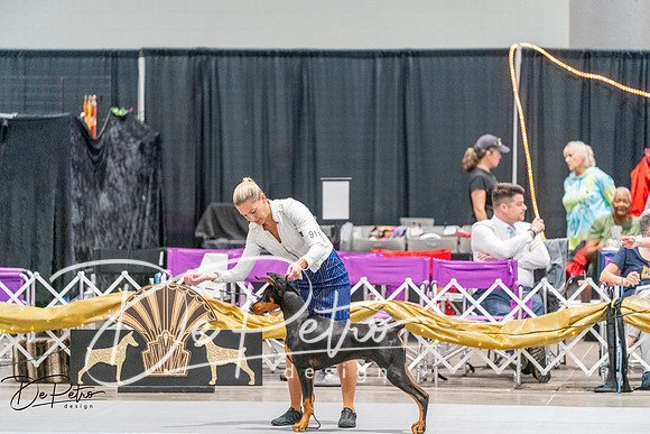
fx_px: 3612
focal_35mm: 200
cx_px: 325
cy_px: 217
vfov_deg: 6.9
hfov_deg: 10.3
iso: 10000
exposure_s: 1/250
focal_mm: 200
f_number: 2.8
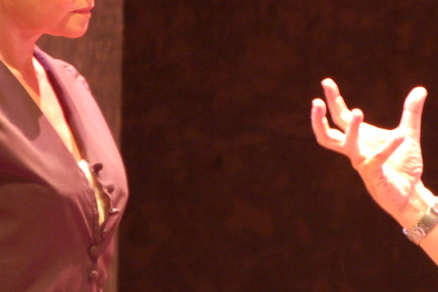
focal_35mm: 875
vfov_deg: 1.6
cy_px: 246
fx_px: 10647
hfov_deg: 2.4
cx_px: 293
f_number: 5.6
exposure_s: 1/3
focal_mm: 200
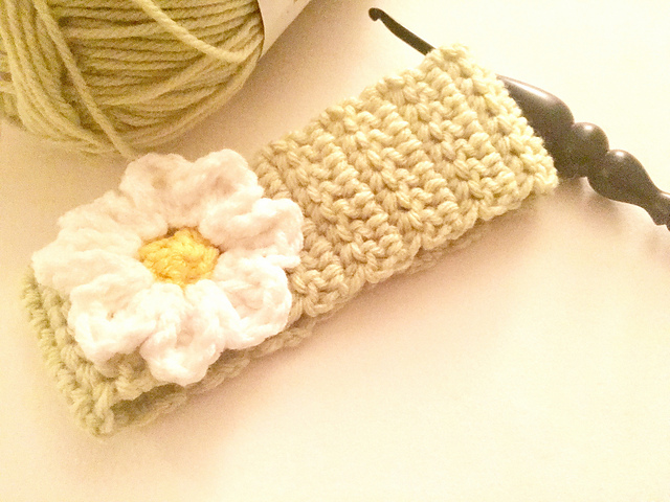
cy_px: 251
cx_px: 335
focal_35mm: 29
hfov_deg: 61.7
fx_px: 561
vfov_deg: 48.2
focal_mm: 4.15
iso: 500
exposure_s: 1/15
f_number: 2.2
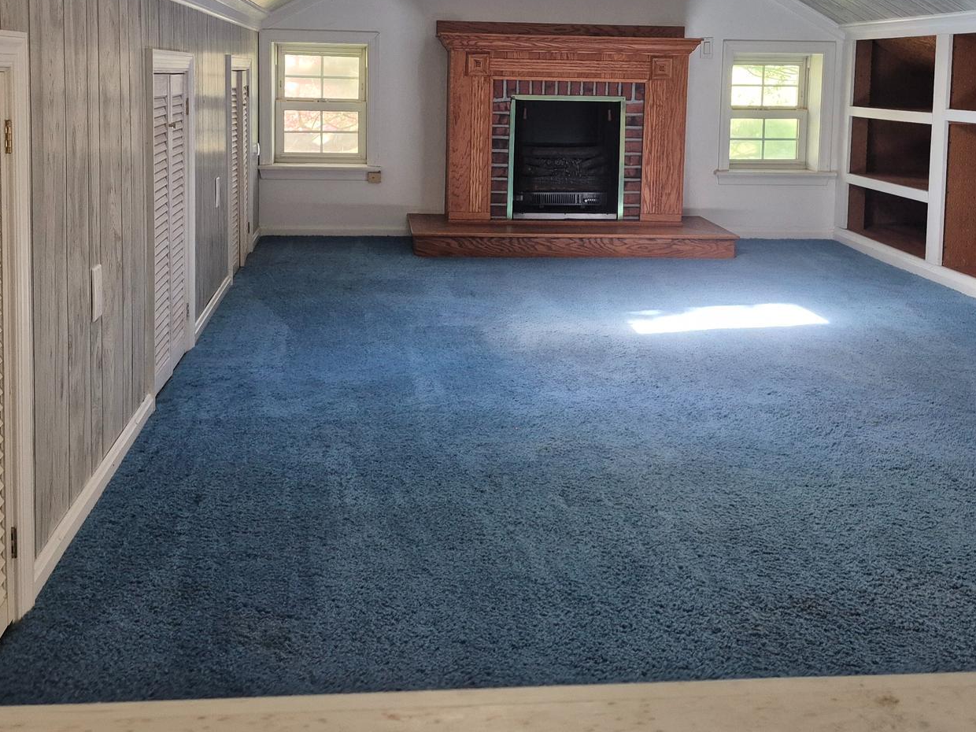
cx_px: 488
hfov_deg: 49.0
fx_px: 1071
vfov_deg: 36.9
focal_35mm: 38
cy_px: 190
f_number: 1.8
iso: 500
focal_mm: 5.4
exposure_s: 1/120
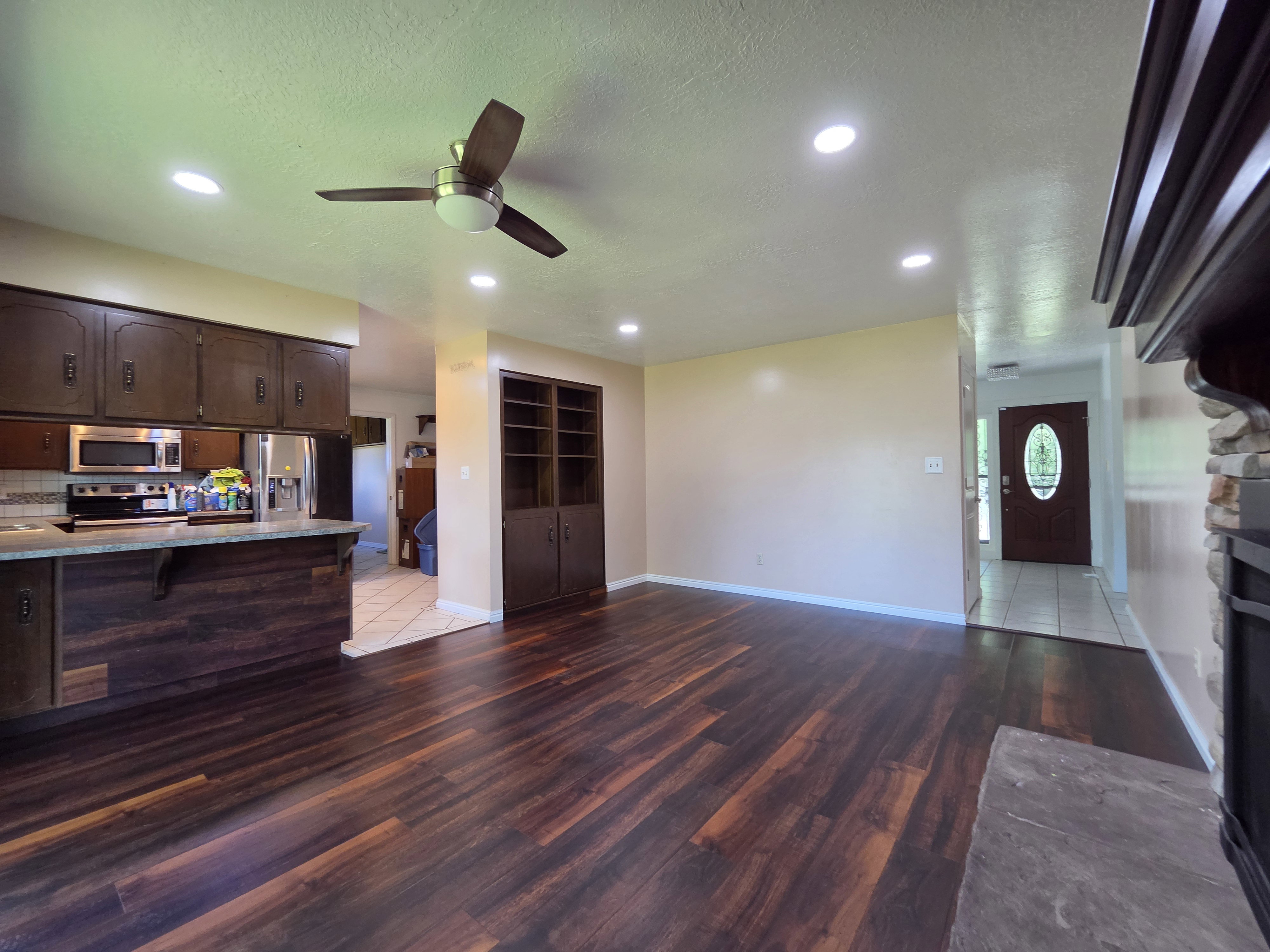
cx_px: 635
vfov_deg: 89.9
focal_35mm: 13
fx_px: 477
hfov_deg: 106.2
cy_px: 476
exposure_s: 1/60
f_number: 2.2
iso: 250
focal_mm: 2.2
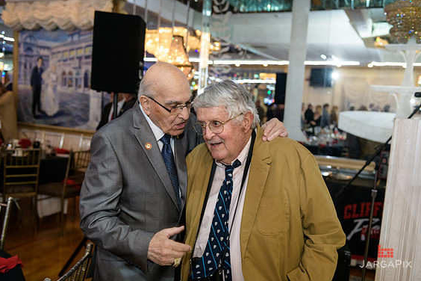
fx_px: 421
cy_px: 139
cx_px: 214
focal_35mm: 36
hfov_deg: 53.1
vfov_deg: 36.9
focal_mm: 35
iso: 1600
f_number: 3.2
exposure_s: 1/125
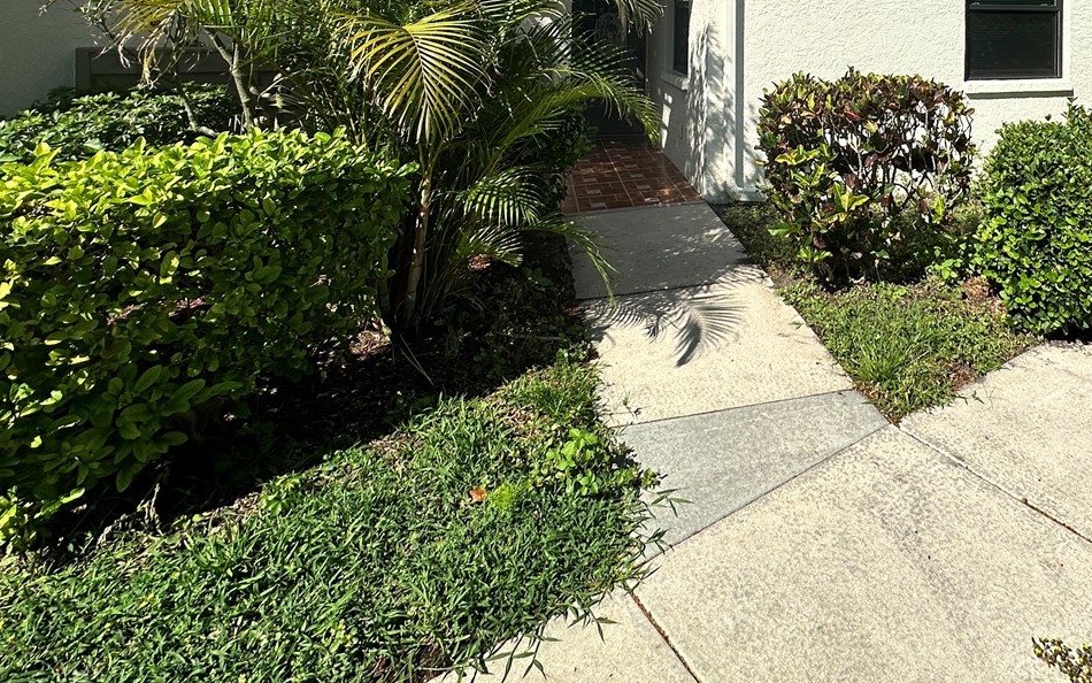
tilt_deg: +0.8
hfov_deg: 69.2
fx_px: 744
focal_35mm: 25
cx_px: 776
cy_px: 7
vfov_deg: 42.8
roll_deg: -0.7
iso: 50
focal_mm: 2.22
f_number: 2.2
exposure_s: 1/2959
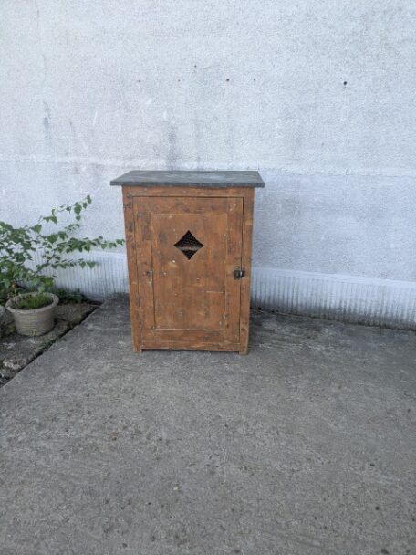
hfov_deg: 54.9
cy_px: 278
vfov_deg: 69.4
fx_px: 401
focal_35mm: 25
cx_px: 208
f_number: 1.89
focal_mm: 5.43
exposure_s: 1/207
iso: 59
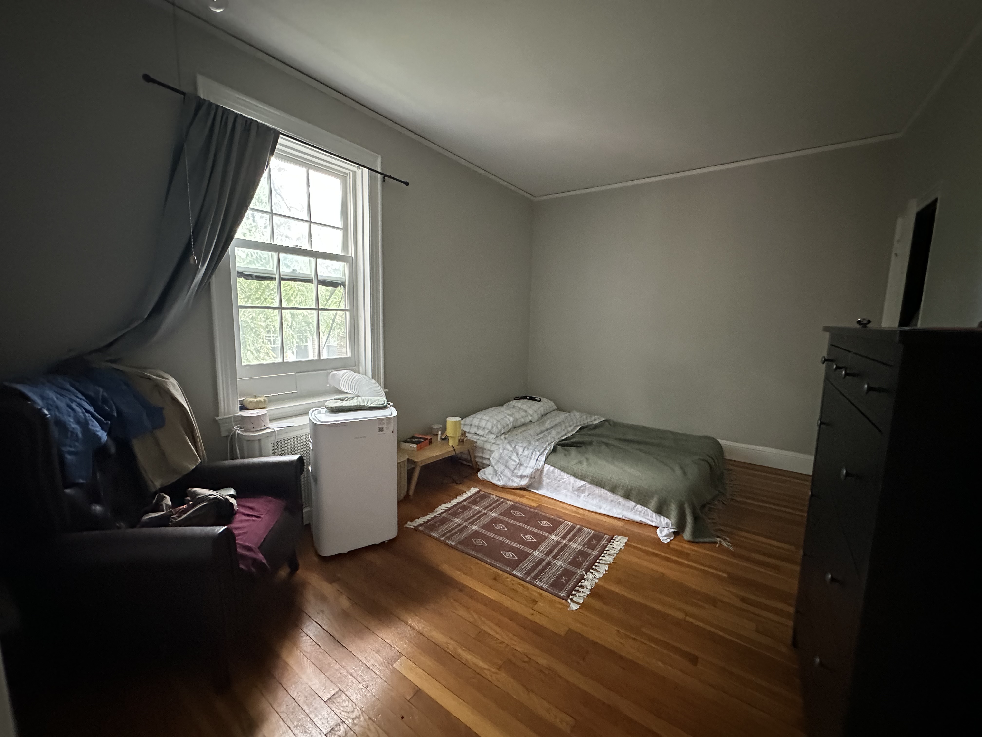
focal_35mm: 14
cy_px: 368
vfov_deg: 85.7
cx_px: 491
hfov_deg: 102.1
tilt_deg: -7.8
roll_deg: -1.6
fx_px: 397
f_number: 2.2
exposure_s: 1/60
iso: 800
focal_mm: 2.22
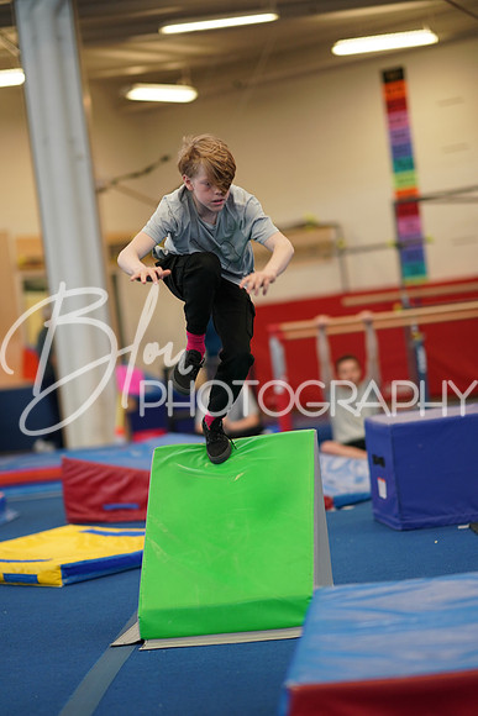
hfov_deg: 16.1
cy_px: 358
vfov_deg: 23.9
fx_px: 1692
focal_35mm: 85
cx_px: 239
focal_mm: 85
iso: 640
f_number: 1.4
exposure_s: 1/500
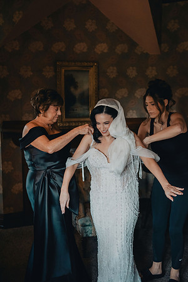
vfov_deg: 48.5
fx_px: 313
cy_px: 141
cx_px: 94
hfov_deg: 33.4
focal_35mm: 40
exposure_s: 1/500
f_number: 2.8
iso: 2000
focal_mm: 40
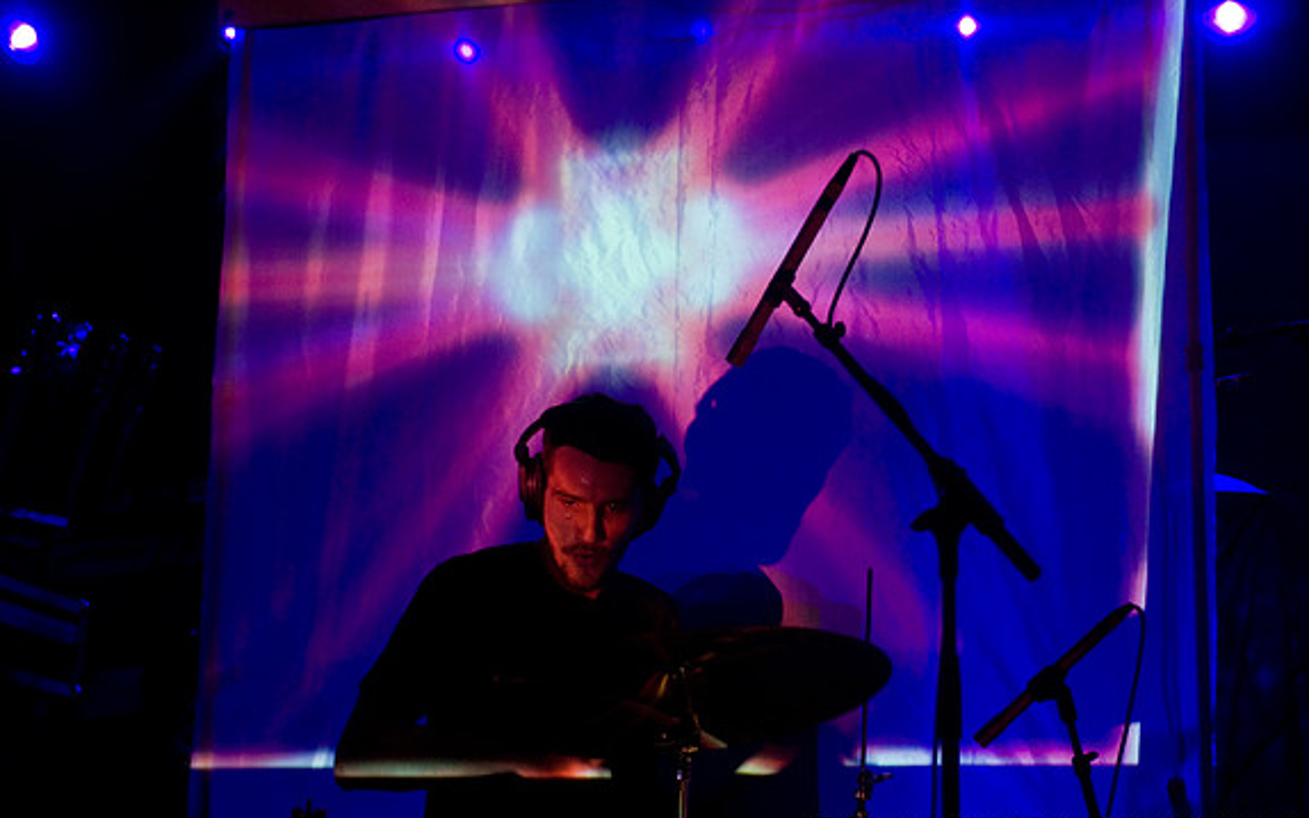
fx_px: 2640
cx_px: 659
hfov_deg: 27.8
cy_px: 411
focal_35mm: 74
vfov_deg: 17.6
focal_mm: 48
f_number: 2.8
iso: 1000
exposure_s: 1/60
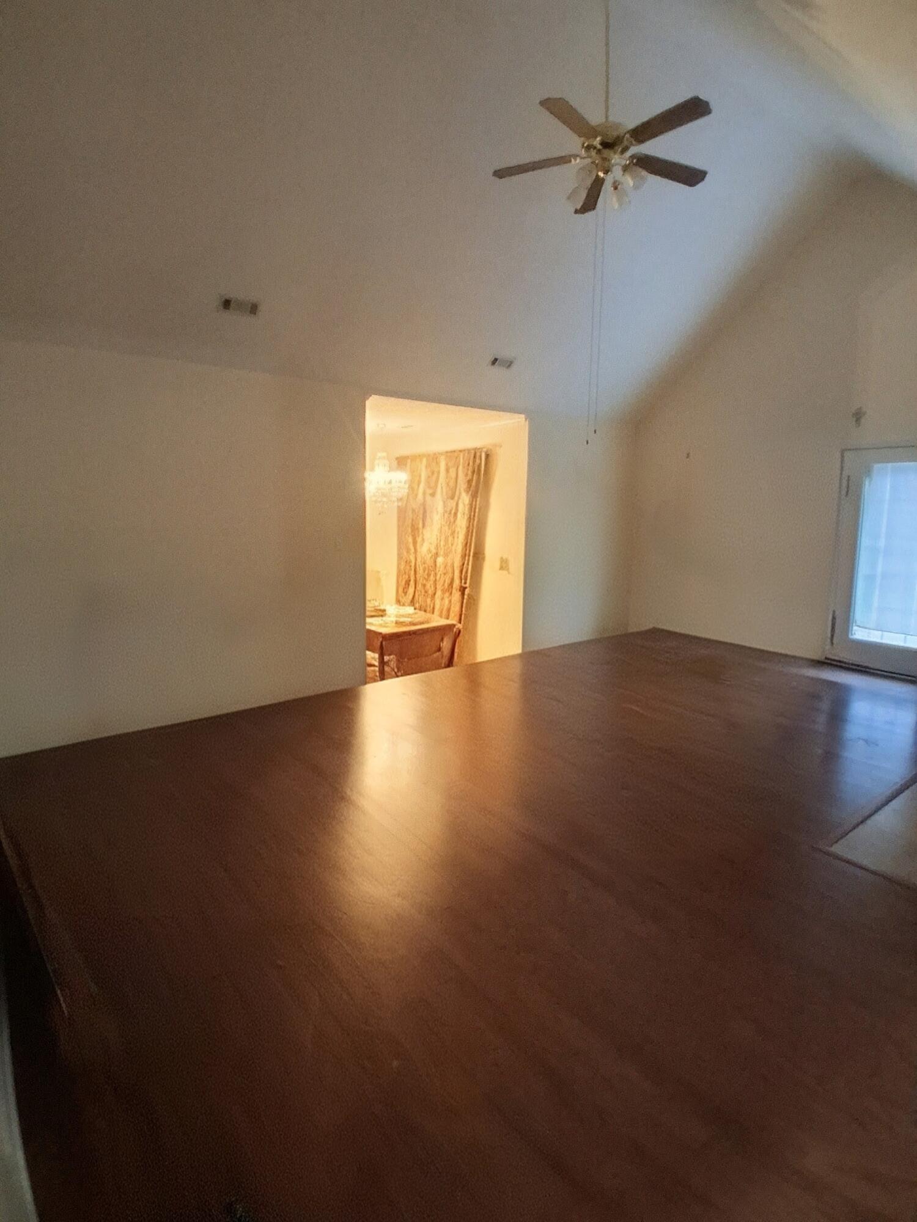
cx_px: 458
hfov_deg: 74.7
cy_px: 611
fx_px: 600
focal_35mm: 17
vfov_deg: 91.0
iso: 500
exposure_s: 1/30
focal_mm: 1.4
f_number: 2.2
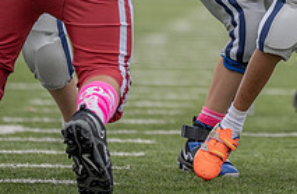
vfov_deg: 2.0
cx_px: 339
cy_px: -103
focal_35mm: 677
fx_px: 5549
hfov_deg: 3.1
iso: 200
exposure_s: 1/1250
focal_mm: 200
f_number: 2.8
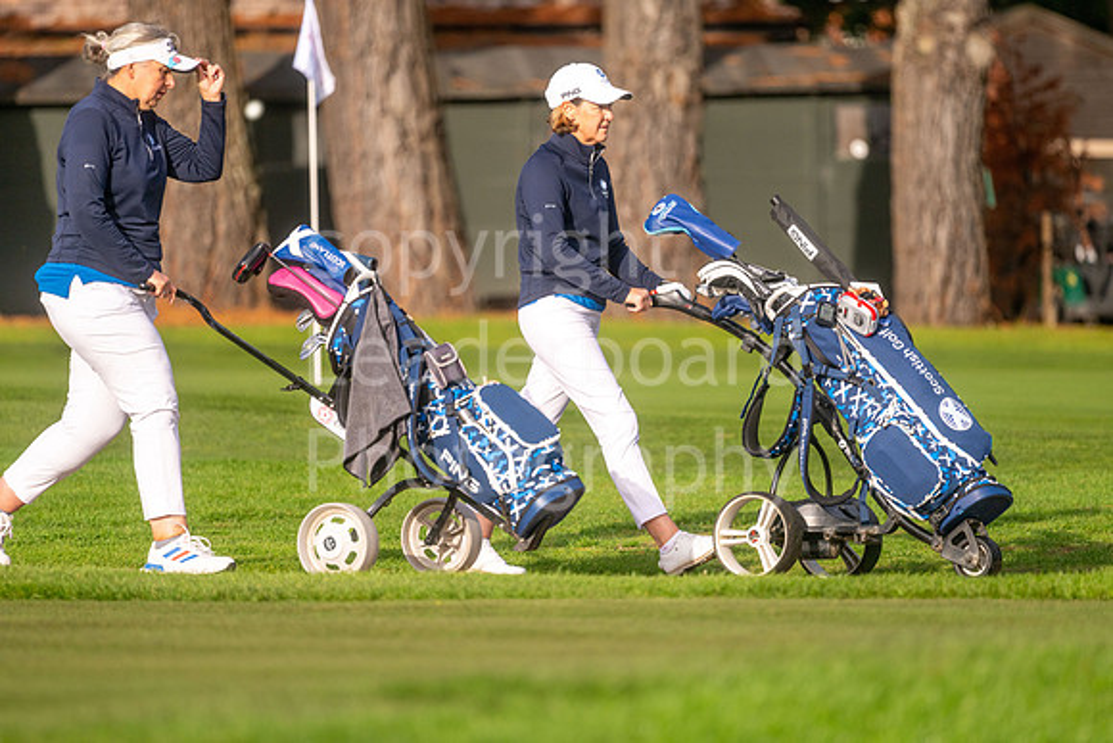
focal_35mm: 300
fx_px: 9277
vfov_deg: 4.6
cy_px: 372
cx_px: 556
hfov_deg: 6.9
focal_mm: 300
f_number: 4
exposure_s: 1/3200
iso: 400
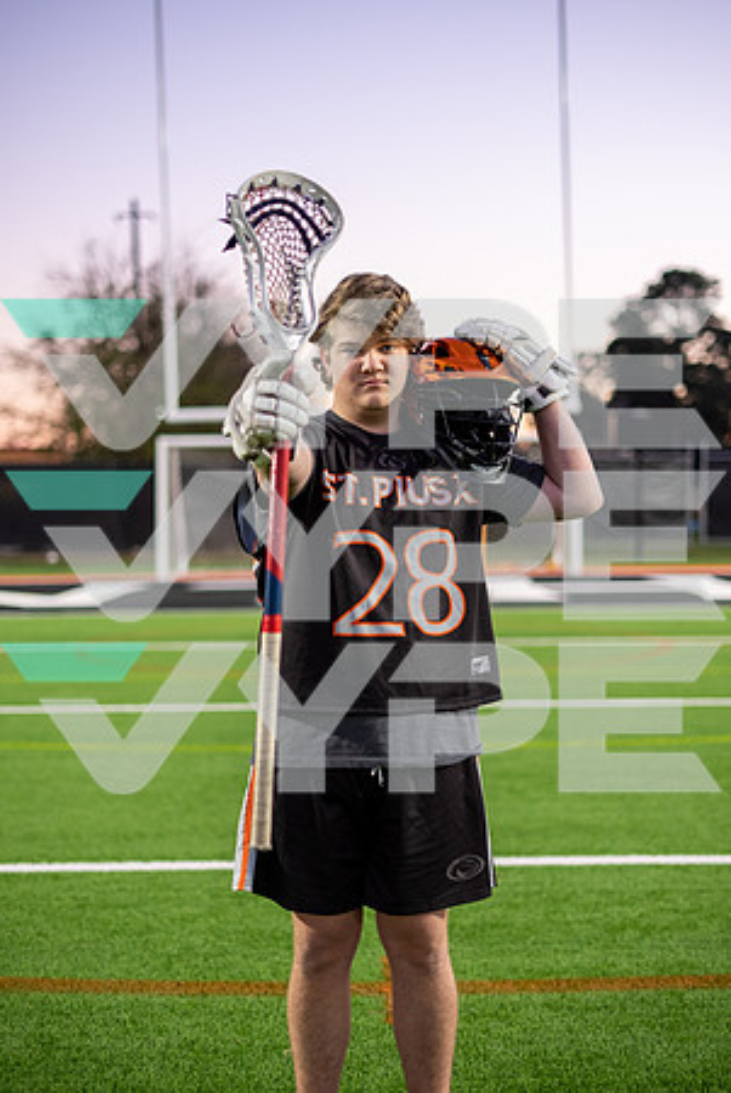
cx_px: 366
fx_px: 1519
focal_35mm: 50
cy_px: 546
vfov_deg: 39.6
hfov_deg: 27.1
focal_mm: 50
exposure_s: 1/400
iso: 800
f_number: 1.8
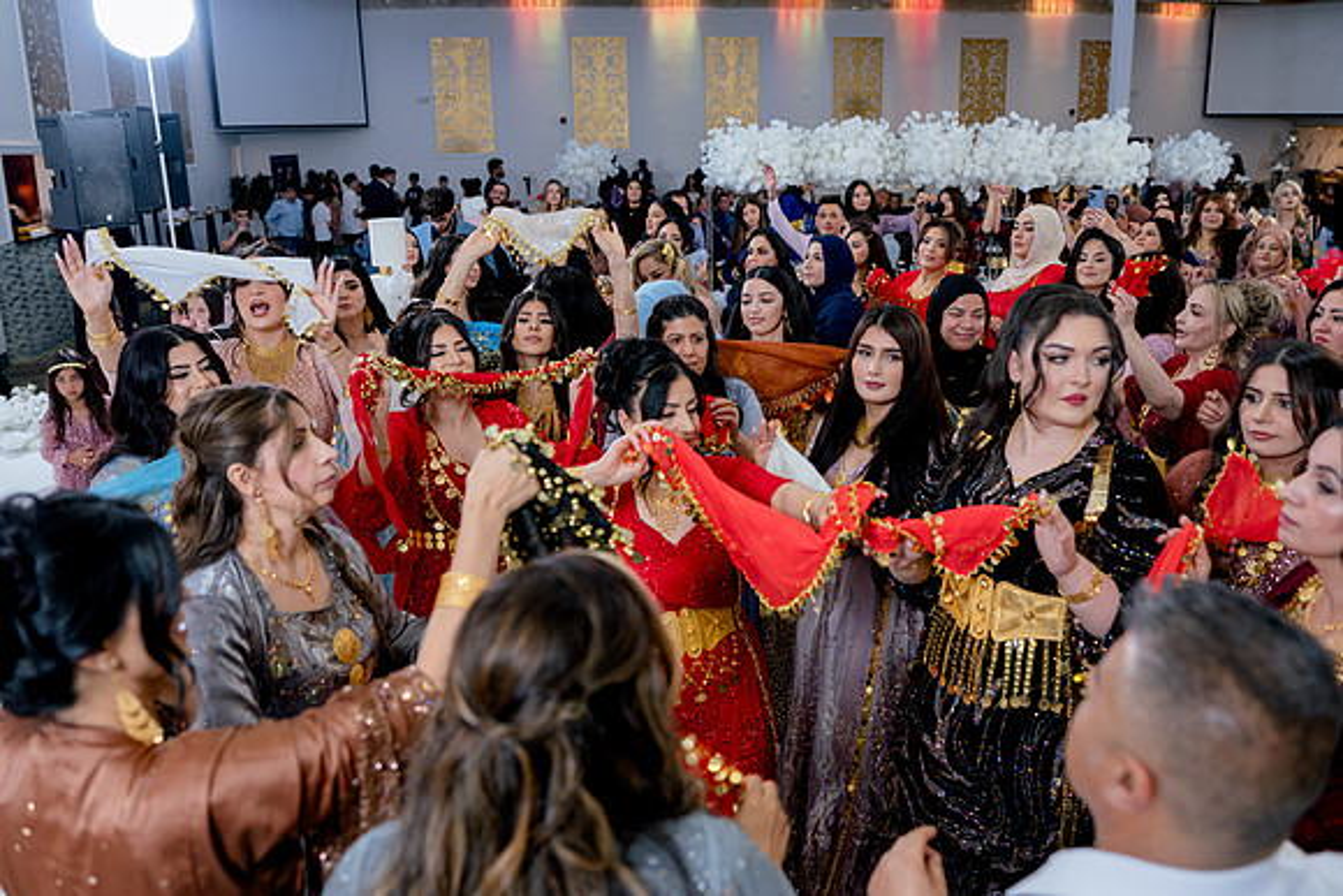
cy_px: 448
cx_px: 672
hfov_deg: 65.5
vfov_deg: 46.4
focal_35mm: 28
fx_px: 1045
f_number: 2.8
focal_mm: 28
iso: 800
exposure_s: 1/160
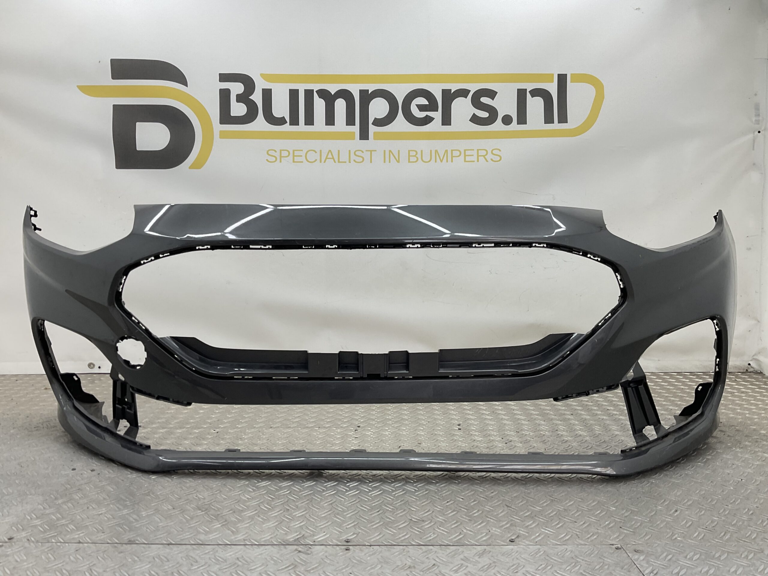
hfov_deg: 61.7
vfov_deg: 48.2
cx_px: 384
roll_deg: -1.8
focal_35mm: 29
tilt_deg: -6.7
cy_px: 288
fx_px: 643
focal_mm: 3
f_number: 1.8
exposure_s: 1/100
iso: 20
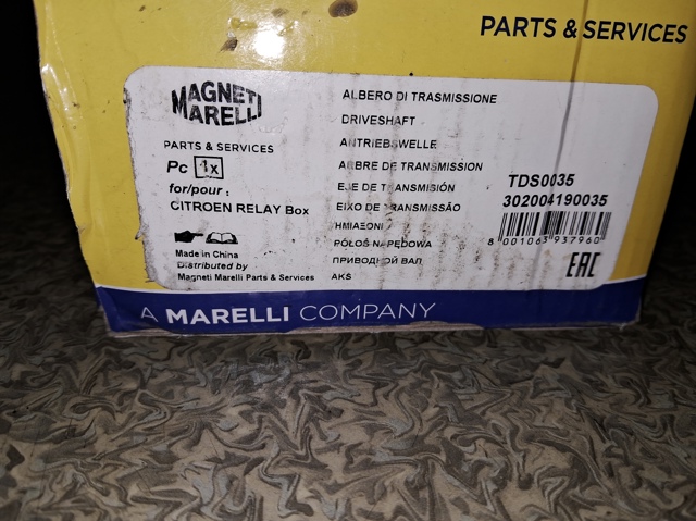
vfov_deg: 53.0
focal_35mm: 26
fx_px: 522
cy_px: 260
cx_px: 348
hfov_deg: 67.3
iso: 1000
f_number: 1.8
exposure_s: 1/20
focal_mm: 3.98
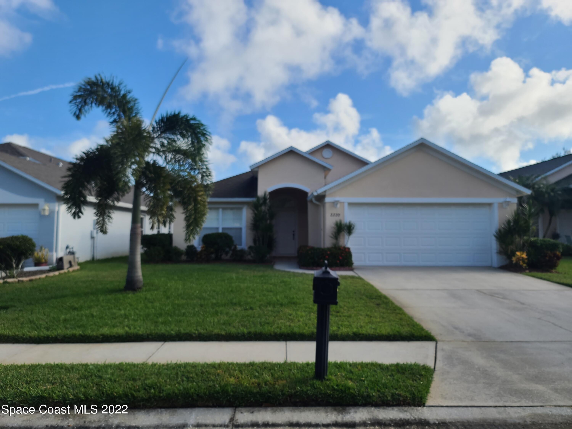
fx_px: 413
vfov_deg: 54.9
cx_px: 286
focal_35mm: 25
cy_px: 214
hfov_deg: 69.4
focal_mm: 7
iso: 16
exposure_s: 1/722
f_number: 1.8
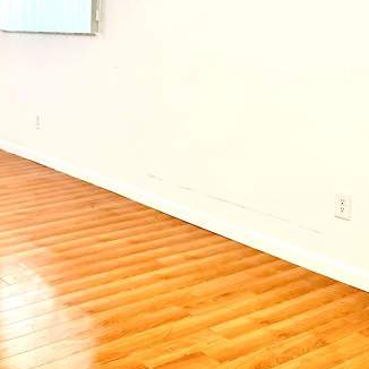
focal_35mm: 52
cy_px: 98
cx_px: 63
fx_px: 627
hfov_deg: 31.8
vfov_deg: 32.3
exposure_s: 1/60
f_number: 1.78
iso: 200
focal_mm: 6.76
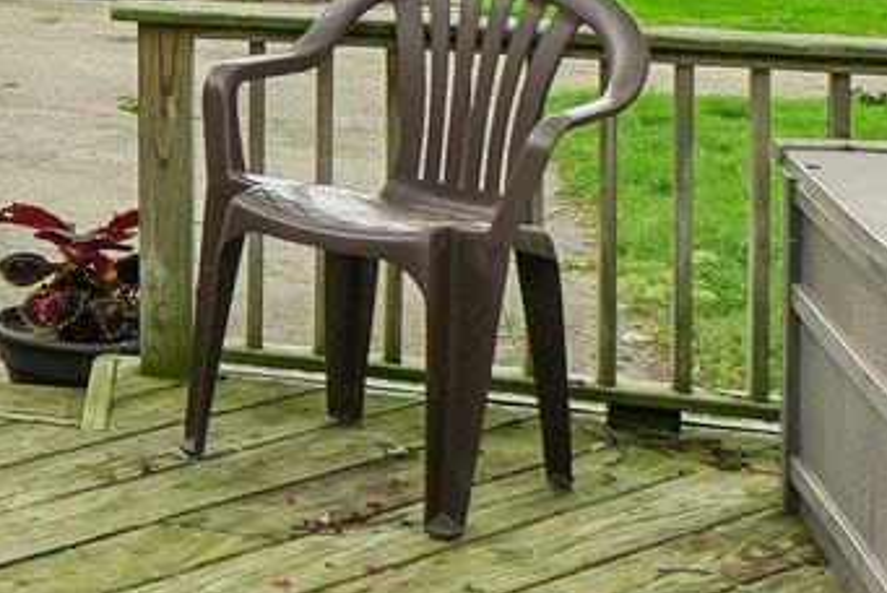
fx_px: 2219
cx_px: -799
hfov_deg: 17.4
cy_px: -313
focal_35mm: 90
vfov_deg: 14.2
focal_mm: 10
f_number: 8
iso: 125
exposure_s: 1/30
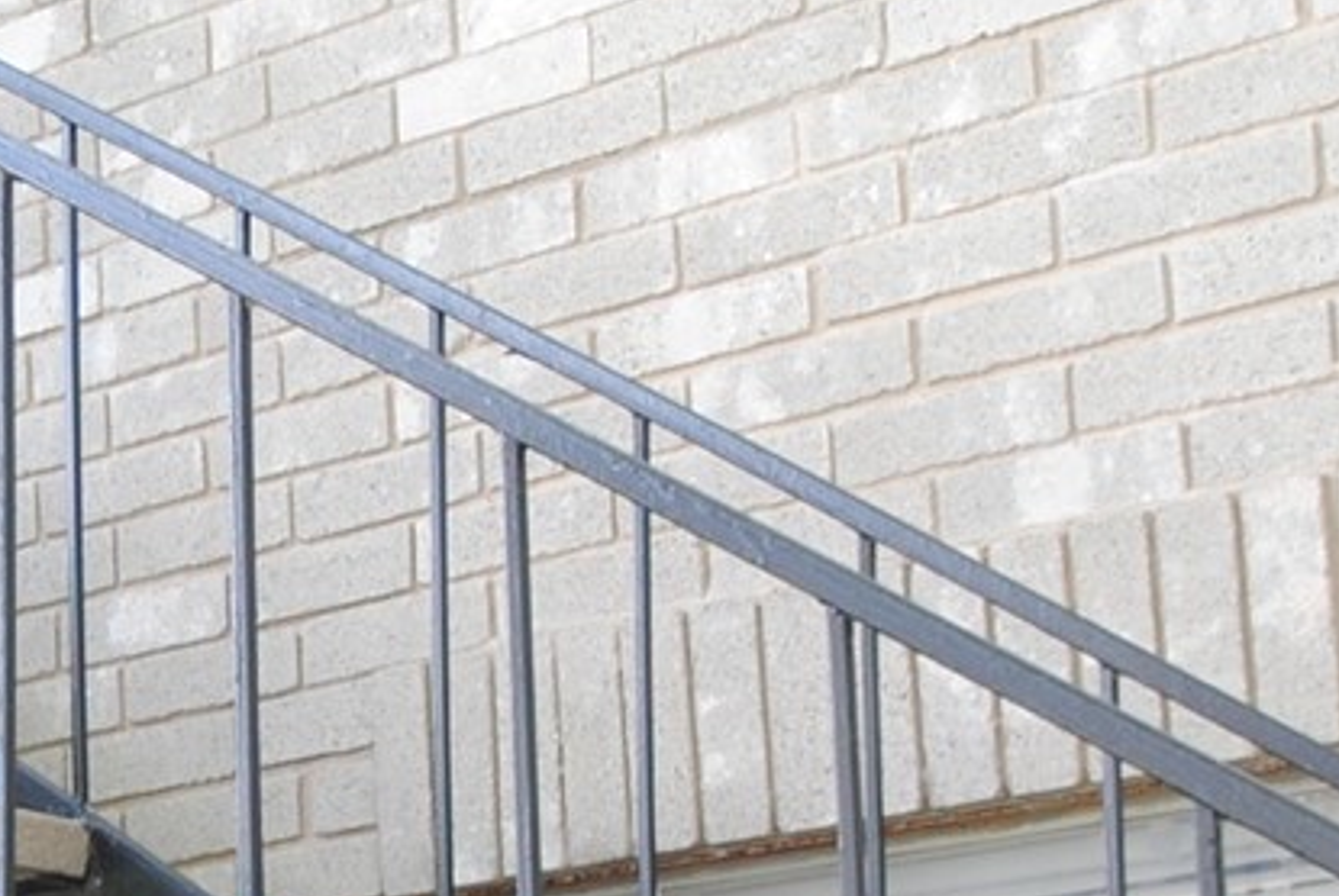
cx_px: -37
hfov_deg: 20.8
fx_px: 3501
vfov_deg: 14.3
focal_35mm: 94
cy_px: 957
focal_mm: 12
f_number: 4.5
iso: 100
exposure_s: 1/25
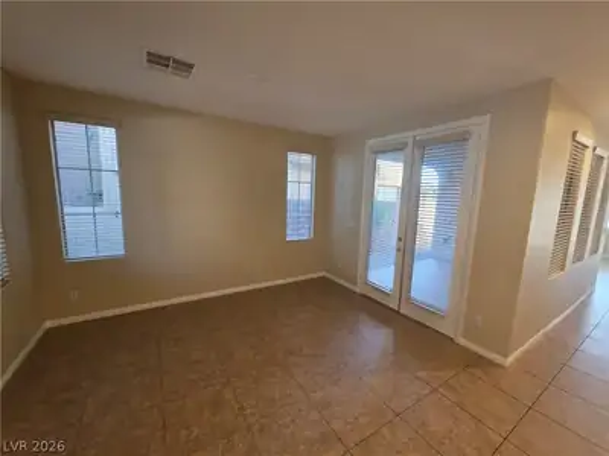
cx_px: 304
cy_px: 228
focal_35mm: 13
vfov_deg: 89.9
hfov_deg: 106.2
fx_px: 229
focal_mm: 2.2
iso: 200
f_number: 1.9
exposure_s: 1/120
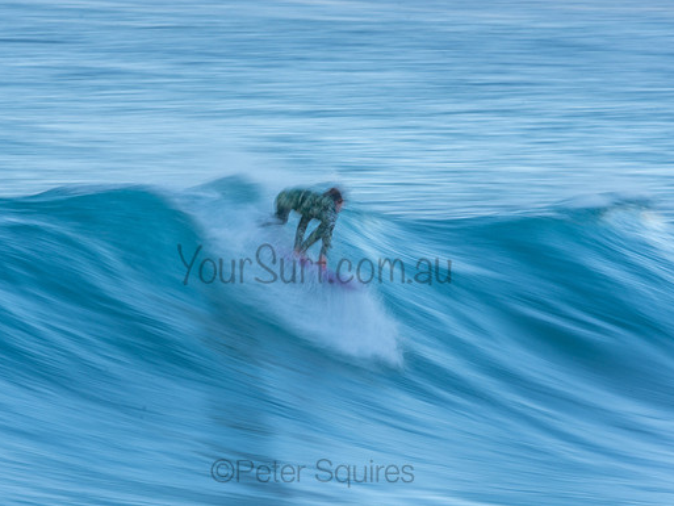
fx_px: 15872
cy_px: 253
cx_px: 313
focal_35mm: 815
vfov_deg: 1.8
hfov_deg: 2.4
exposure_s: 1/20
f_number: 20
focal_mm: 500
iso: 100
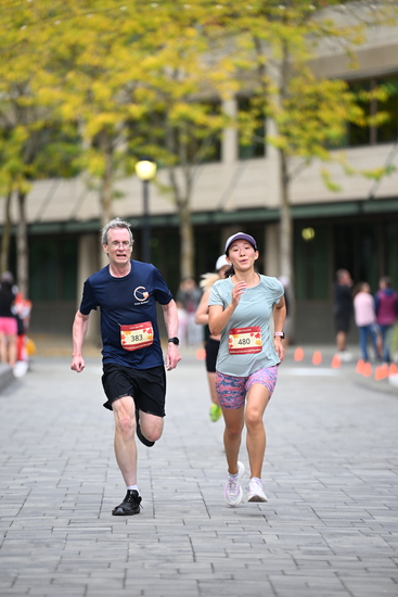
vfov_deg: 10.3
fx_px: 3314
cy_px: 298
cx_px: 199
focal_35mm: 200
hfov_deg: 6.9
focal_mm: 200
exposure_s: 1/2000
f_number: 2.8
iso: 1000
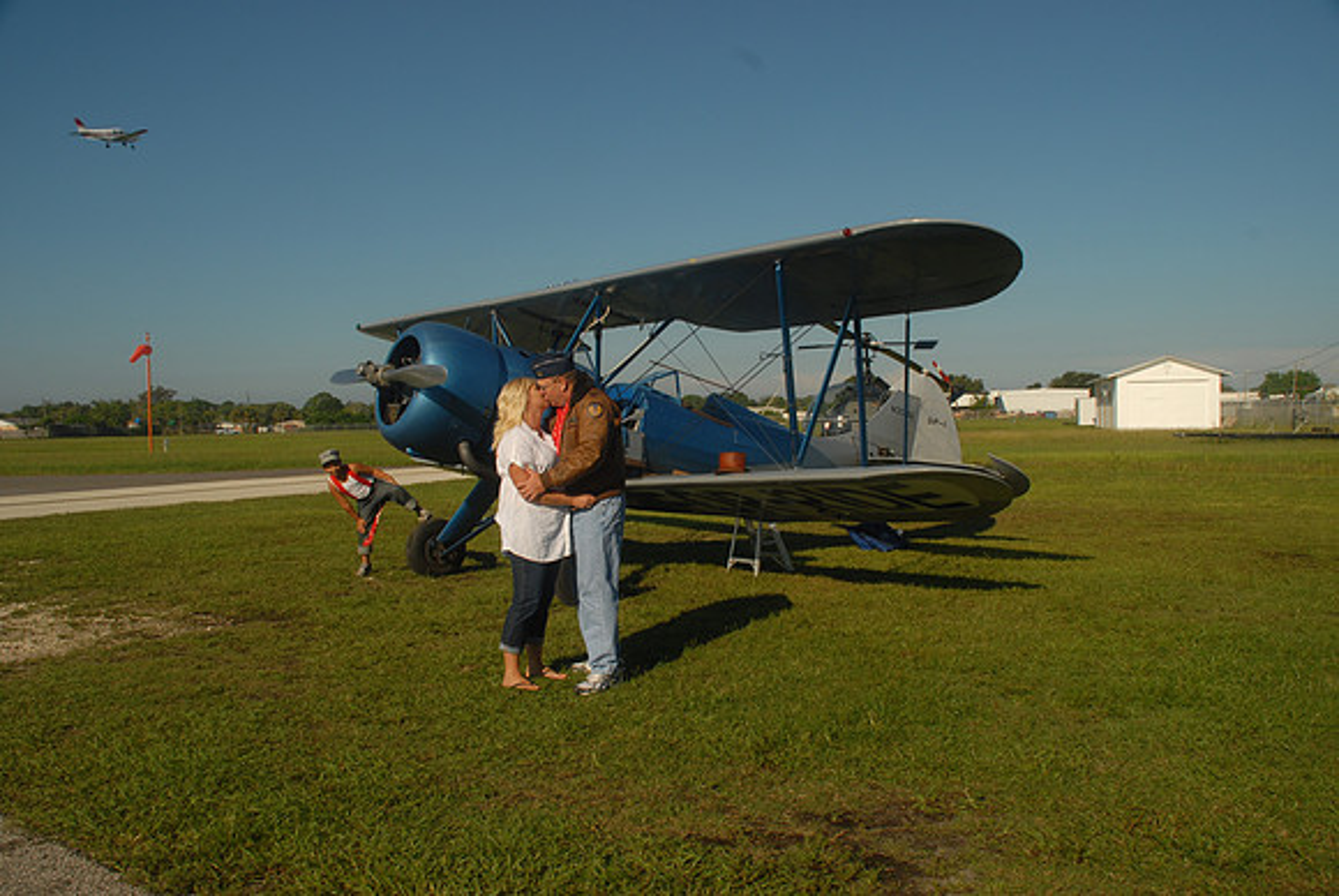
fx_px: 1173
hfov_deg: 59.4
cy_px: 448
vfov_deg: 41.8
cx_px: 670
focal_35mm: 32
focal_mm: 21
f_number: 11
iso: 100
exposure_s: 1/250
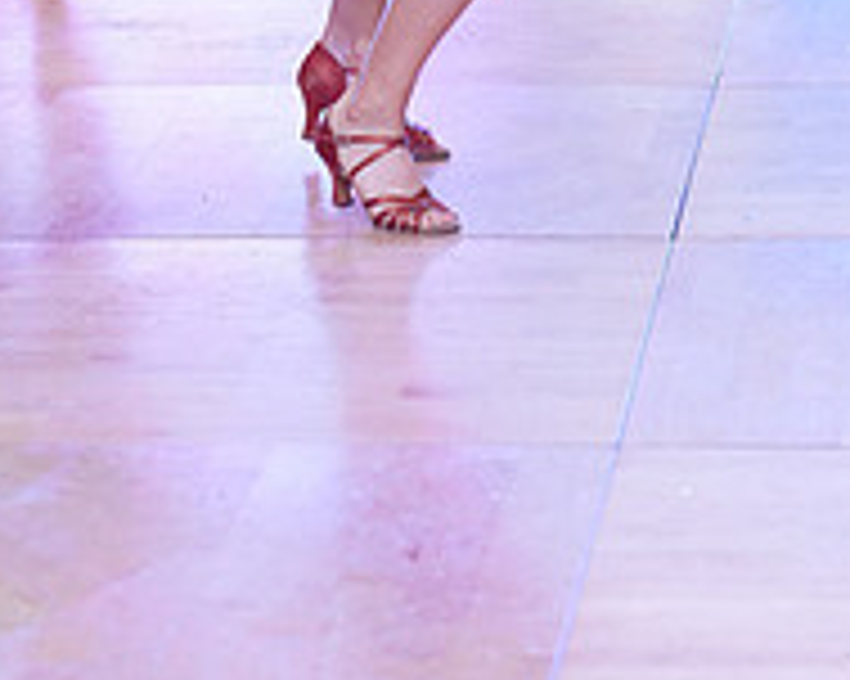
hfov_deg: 7.5
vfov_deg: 5.9
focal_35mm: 259
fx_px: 6512
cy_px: -311
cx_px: 416
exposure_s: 1/320
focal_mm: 90
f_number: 2.8
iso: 1600
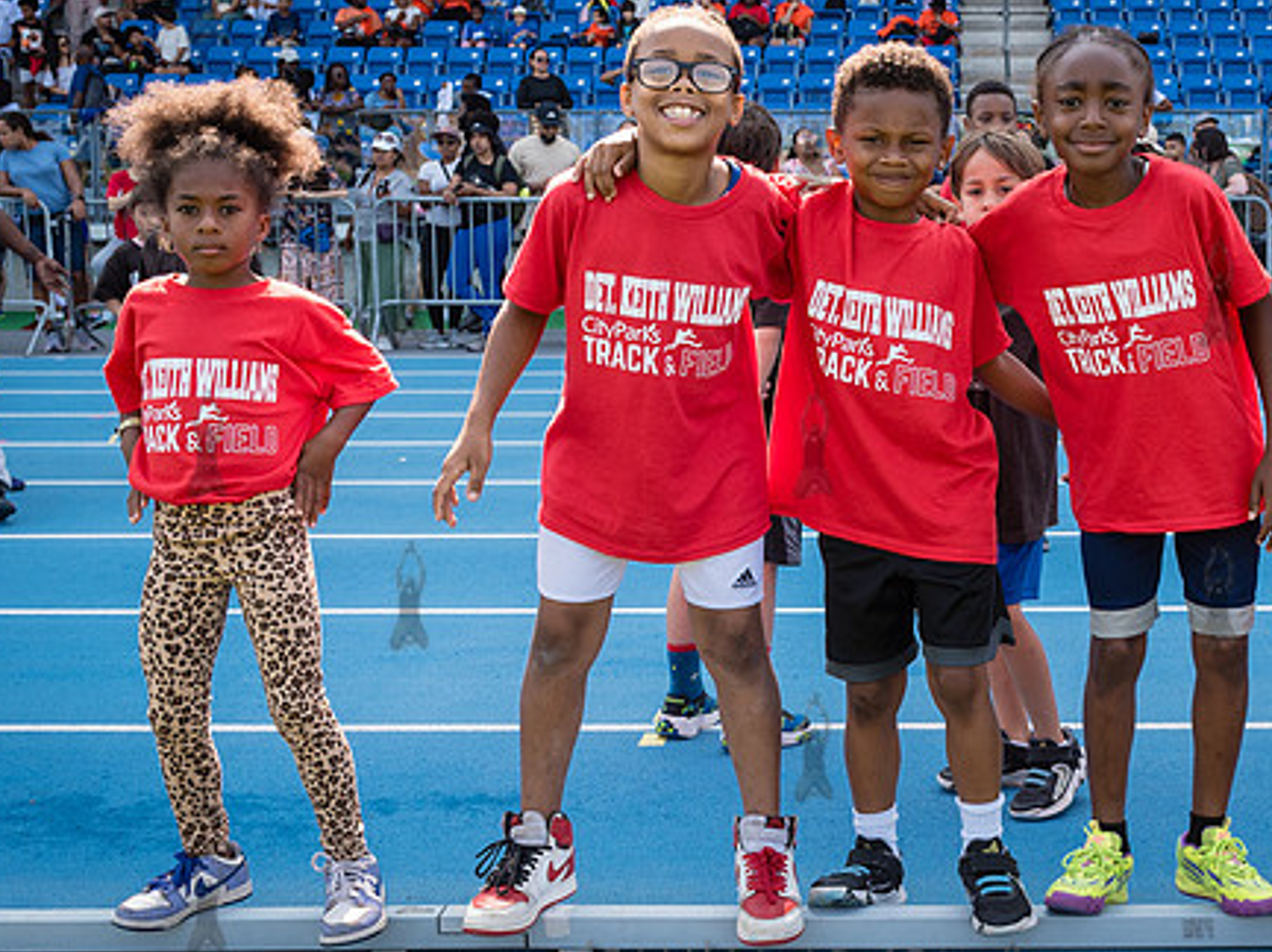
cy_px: 404
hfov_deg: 33.5
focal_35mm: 56
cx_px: 996
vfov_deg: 26.0
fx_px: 2056
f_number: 5.6
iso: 400
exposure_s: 1/320
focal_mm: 29
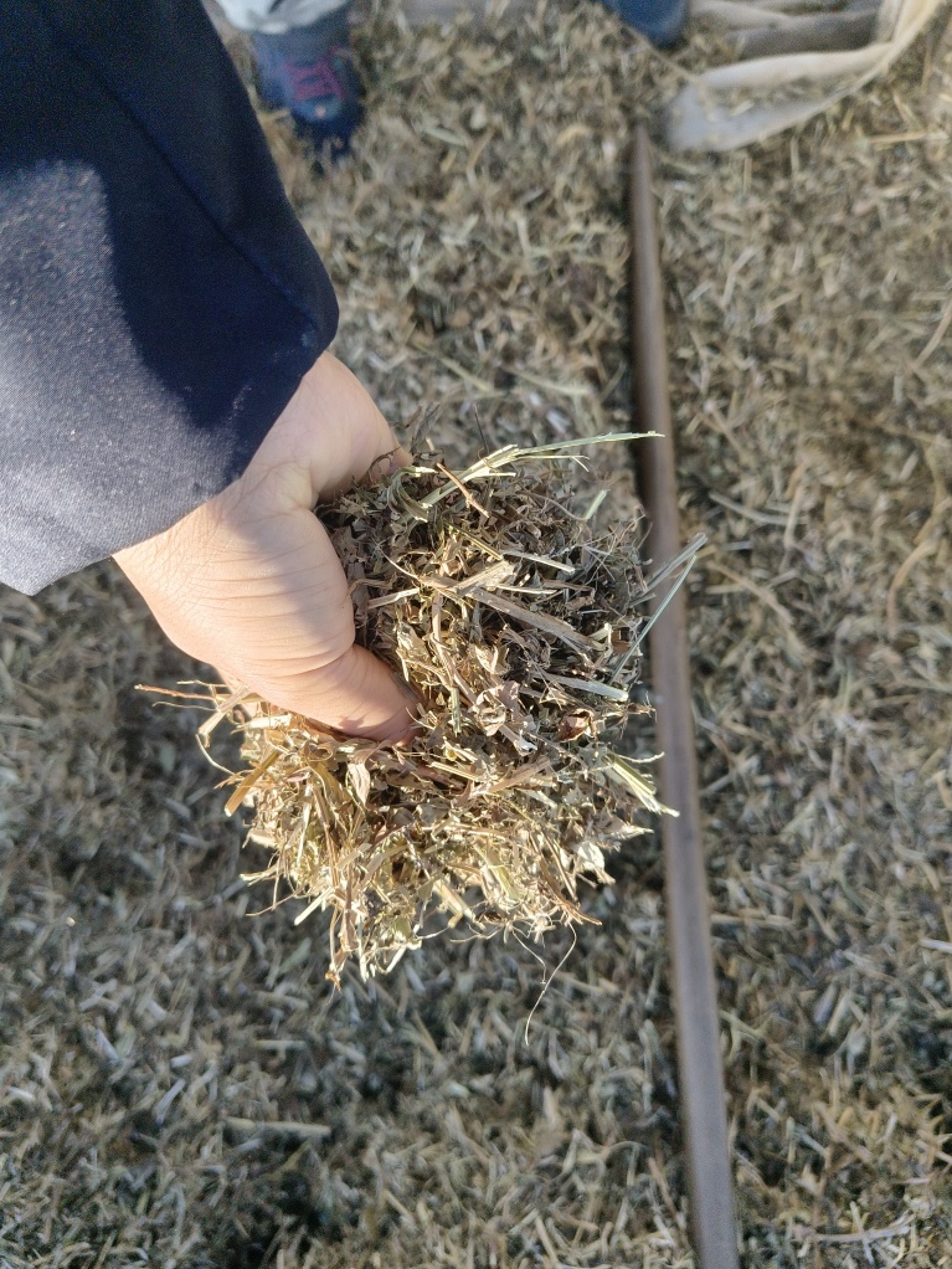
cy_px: 643
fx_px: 880
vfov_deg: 71.6
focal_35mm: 24
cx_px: 473
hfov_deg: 56.8
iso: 50
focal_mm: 5.5
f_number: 1.88
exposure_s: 1/2288
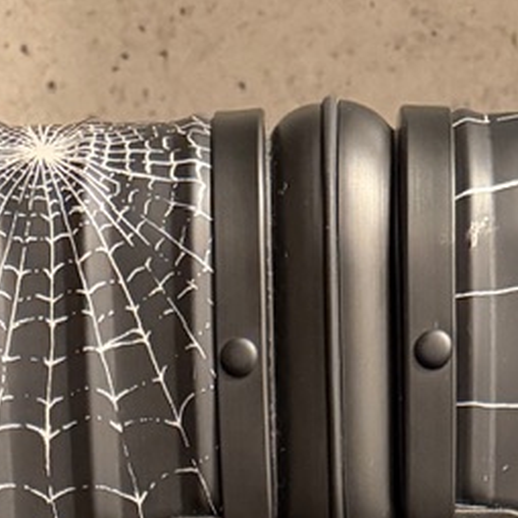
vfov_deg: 13.1
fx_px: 1812
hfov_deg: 16.3
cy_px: 1171
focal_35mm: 107
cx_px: 326
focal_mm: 6.76
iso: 1250
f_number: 1.78
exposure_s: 1/30
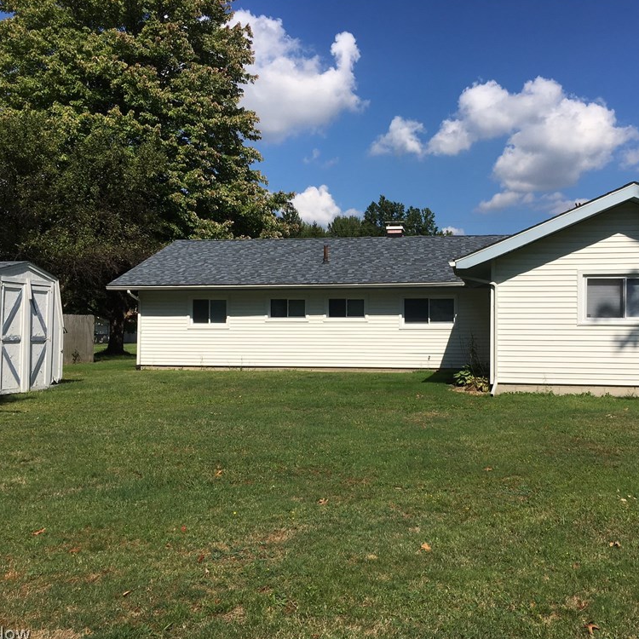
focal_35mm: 35
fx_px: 731
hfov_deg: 47.0
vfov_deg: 47.2
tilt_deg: -0.1
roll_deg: +0.2
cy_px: 320
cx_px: 378
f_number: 2.2
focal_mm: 4.15
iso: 25
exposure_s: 1/3205
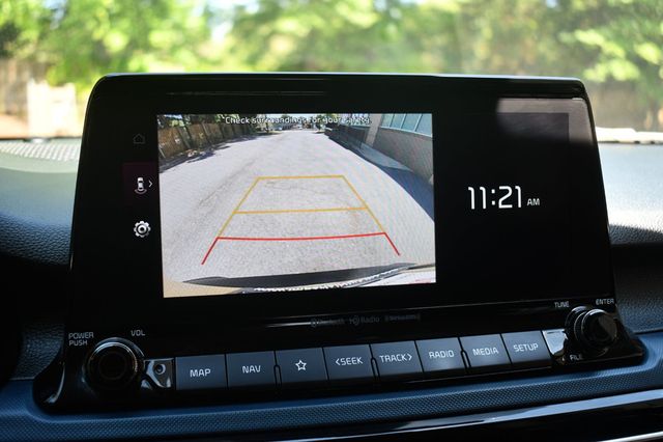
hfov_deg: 51.9
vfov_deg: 35.9
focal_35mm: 37
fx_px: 681
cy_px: 221
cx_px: 332
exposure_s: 1/250
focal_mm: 25
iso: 560
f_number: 4
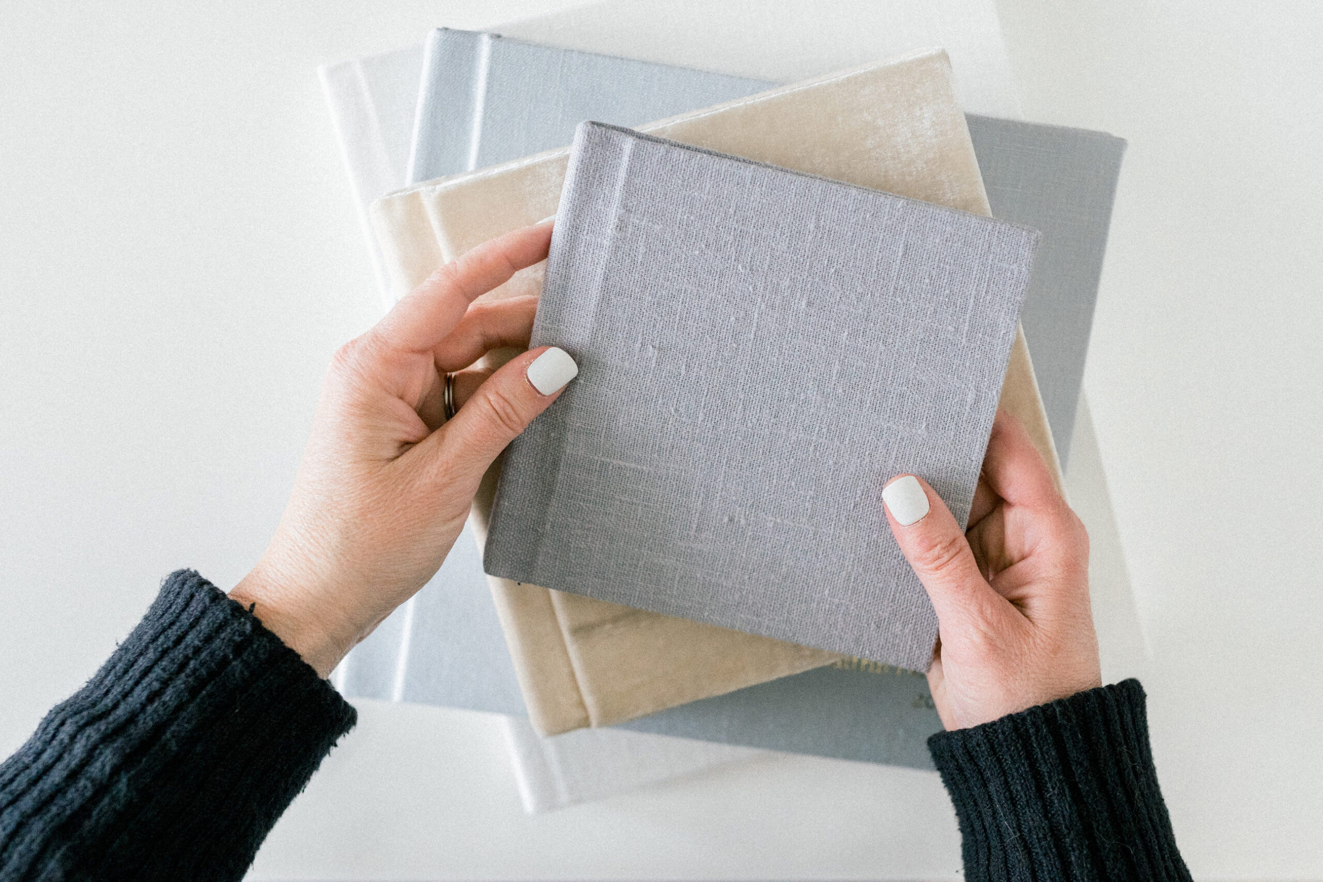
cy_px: 441
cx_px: 662
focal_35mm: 35
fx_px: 1286
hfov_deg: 54.4
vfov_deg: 37.9
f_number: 2.8
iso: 2000
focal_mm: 35
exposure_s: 1/100
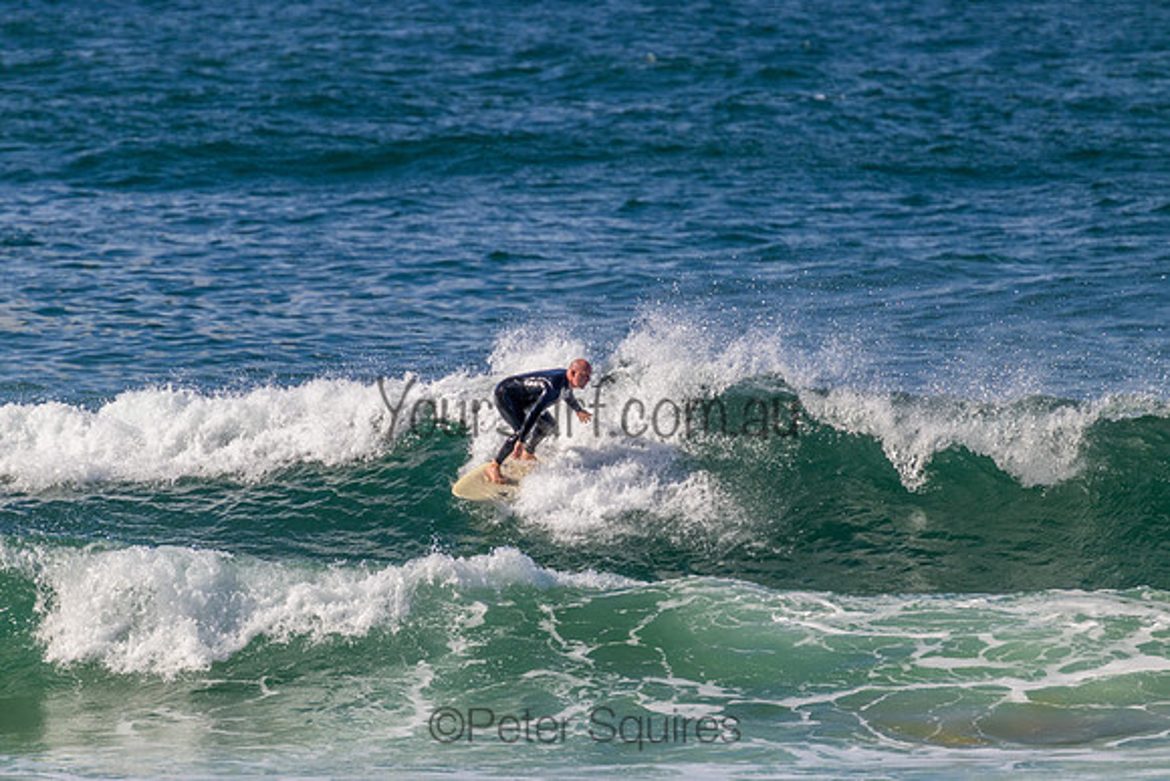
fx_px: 26005
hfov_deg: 2.6
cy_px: 390
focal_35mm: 800
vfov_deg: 1.7
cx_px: 585
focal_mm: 800
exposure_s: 1/2000
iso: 1250
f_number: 11
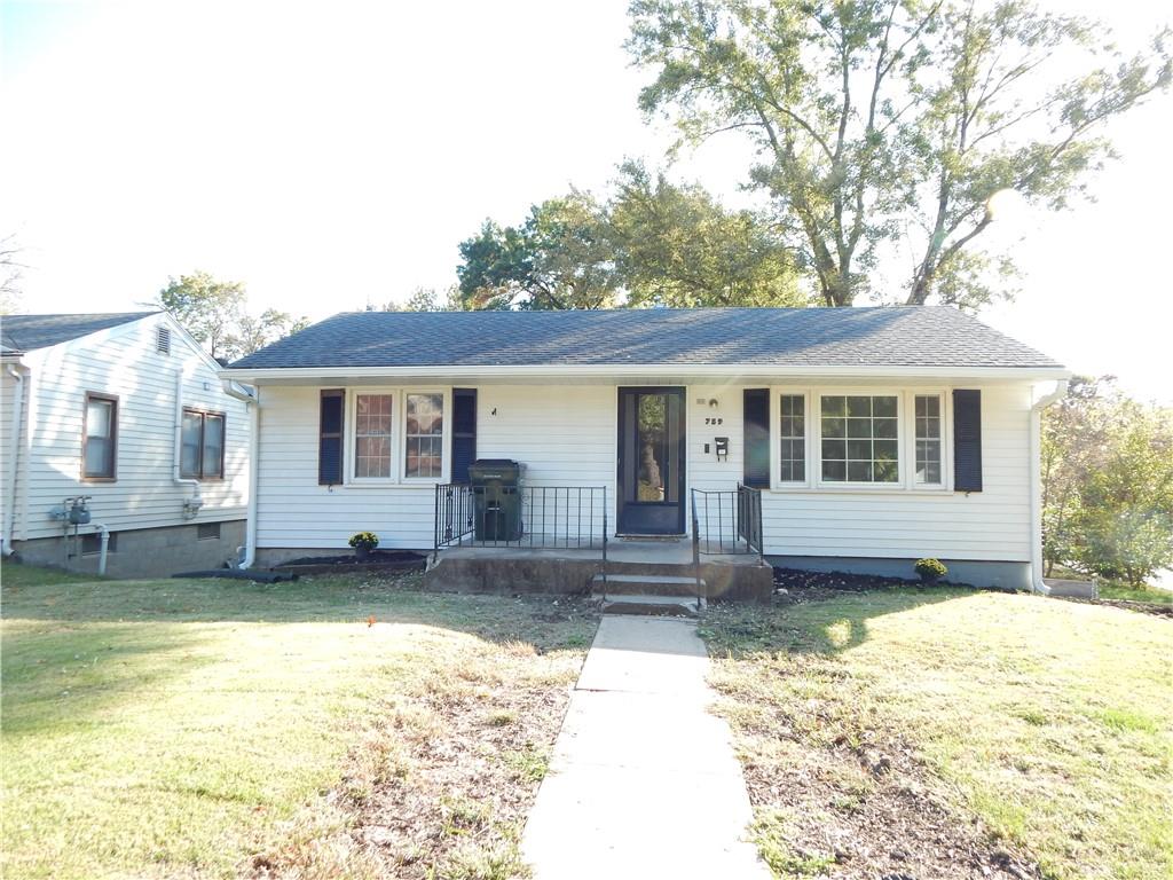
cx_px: 586
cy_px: 440
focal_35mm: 22
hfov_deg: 76.4
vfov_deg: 61.1
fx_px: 745
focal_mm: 4
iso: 125
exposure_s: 1/200
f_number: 3
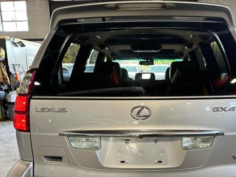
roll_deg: +0.0
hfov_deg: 54.7
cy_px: 121
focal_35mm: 33
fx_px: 225
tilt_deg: -12.4
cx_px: 147
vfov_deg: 42.2
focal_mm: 6.86
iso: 160
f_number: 1.78
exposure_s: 1/60
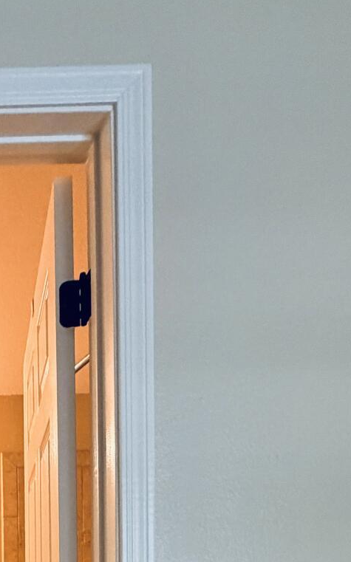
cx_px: -147
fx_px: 597
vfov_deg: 39.6
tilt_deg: +1.5
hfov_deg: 26.0
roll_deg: -1.2
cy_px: 639
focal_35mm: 39
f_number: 2.2
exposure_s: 1/60
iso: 500
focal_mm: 2.22
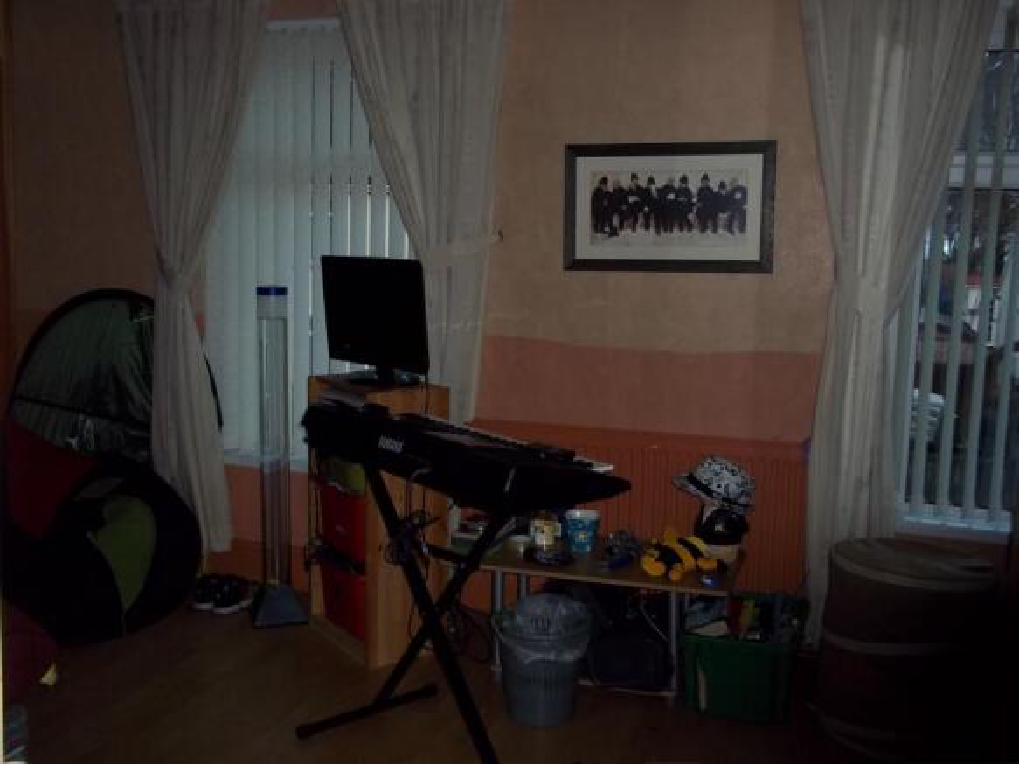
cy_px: 382
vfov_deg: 39.6
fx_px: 1060
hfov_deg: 51.4
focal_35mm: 36
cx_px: 510
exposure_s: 1/30
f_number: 3.1
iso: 80
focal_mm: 6.5
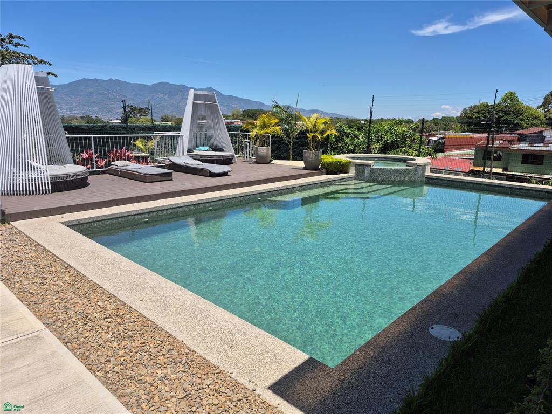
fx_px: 367
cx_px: 276
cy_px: 207
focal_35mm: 23
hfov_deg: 73.9
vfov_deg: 58.9
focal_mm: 5.4
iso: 25
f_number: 1.8
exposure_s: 1/2064
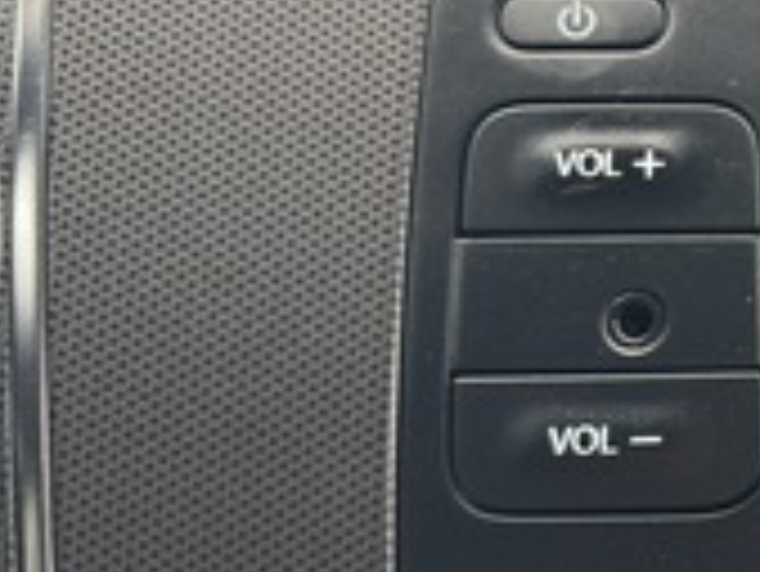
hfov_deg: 18.5
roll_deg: -0.3
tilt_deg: -11.5
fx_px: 1977
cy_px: 185
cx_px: 1234
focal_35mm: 90
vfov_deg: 16.4
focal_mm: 6.76
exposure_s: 1/121
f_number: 1.78
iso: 125
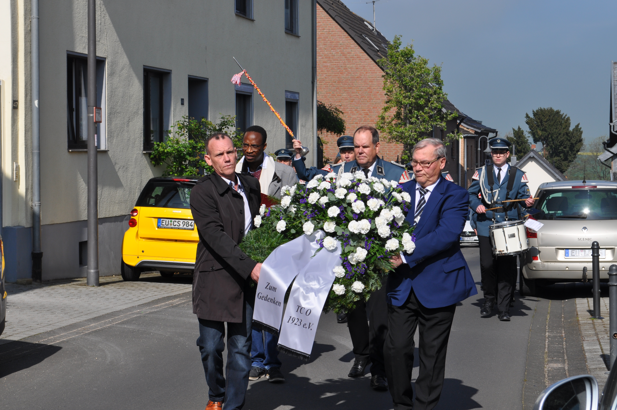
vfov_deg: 16.5
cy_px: 205
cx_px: 308
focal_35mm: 82
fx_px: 1412
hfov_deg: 24.6
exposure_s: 1/400
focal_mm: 55
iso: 200
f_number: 10
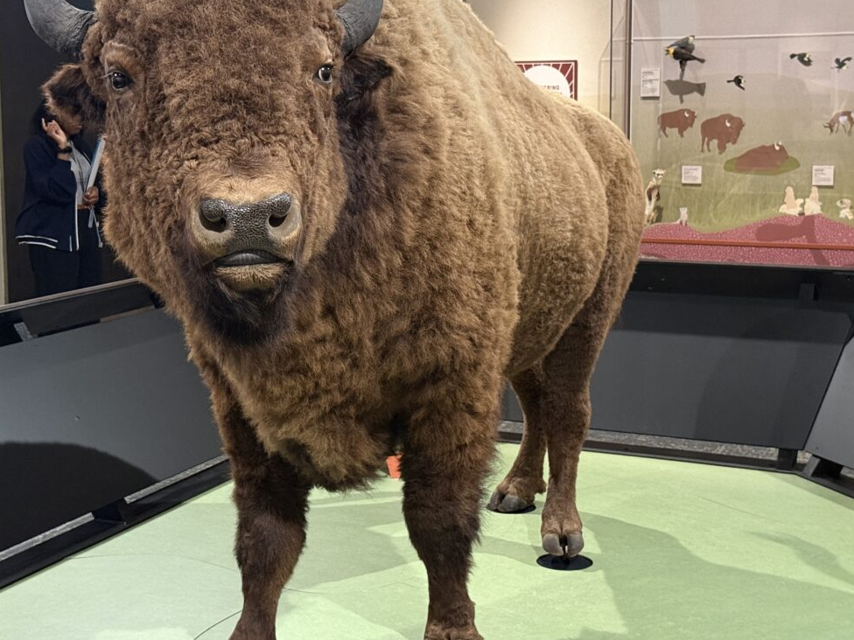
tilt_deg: -6.3
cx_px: 396
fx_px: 1456
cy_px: 248
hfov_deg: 32.7
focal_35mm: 59
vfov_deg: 24.8
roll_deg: -0.3
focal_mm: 6.76
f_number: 1.78
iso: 500
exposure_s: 1/40
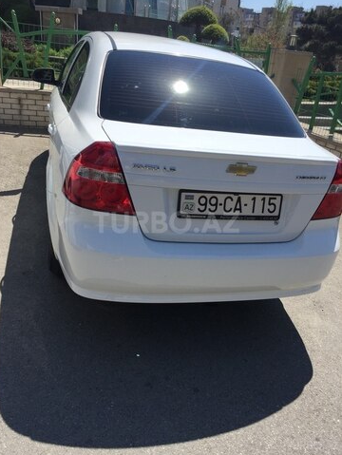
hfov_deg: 46.8
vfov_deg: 59.9
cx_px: 166
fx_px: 395
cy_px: 222
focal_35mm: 30
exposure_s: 1/2198
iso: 32
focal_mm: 4.15
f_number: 2.2
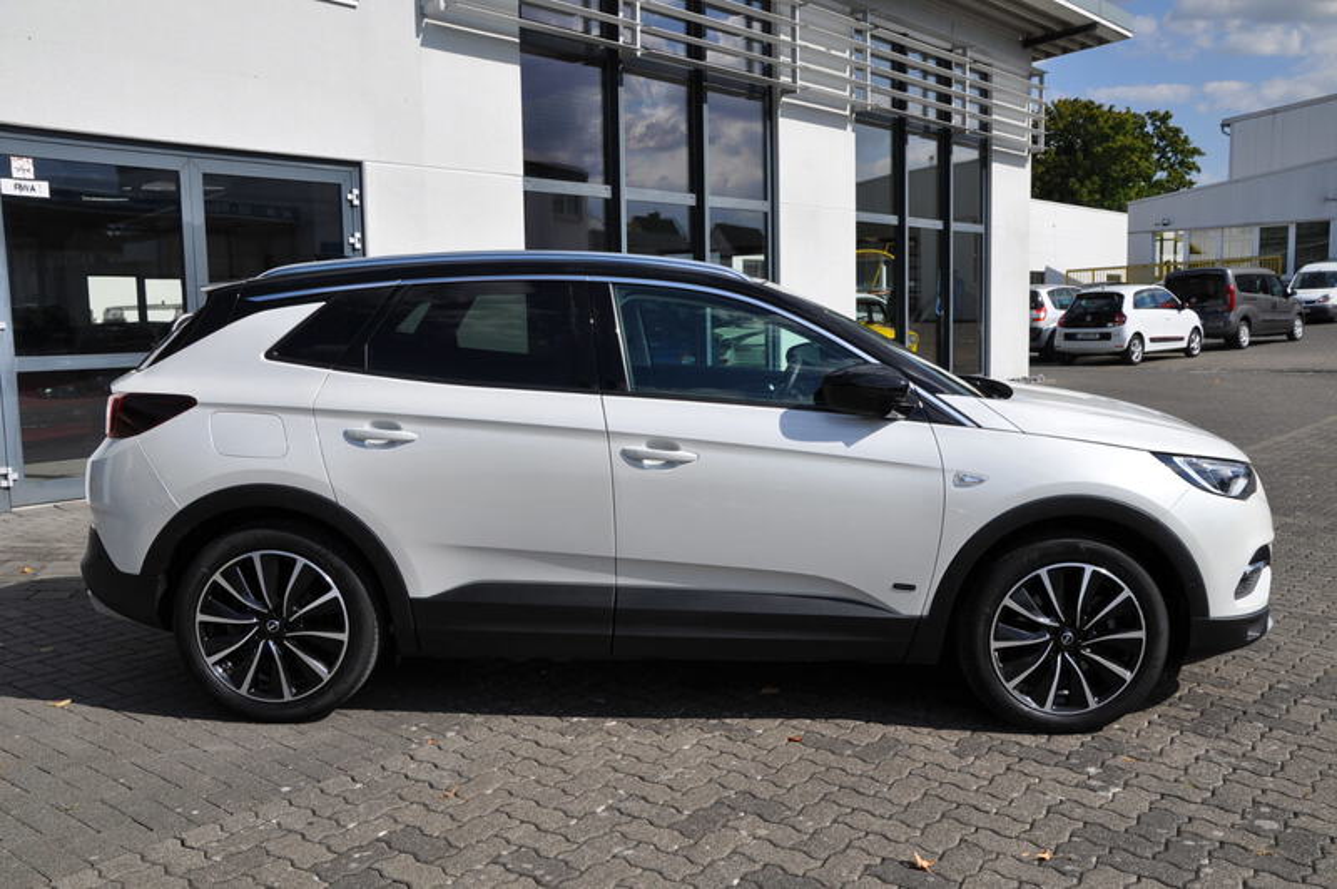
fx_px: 1225
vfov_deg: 39.9
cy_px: 444
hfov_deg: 57.3
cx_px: 668
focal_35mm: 33
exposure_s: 1/400
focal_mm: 22
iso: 200
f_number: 10
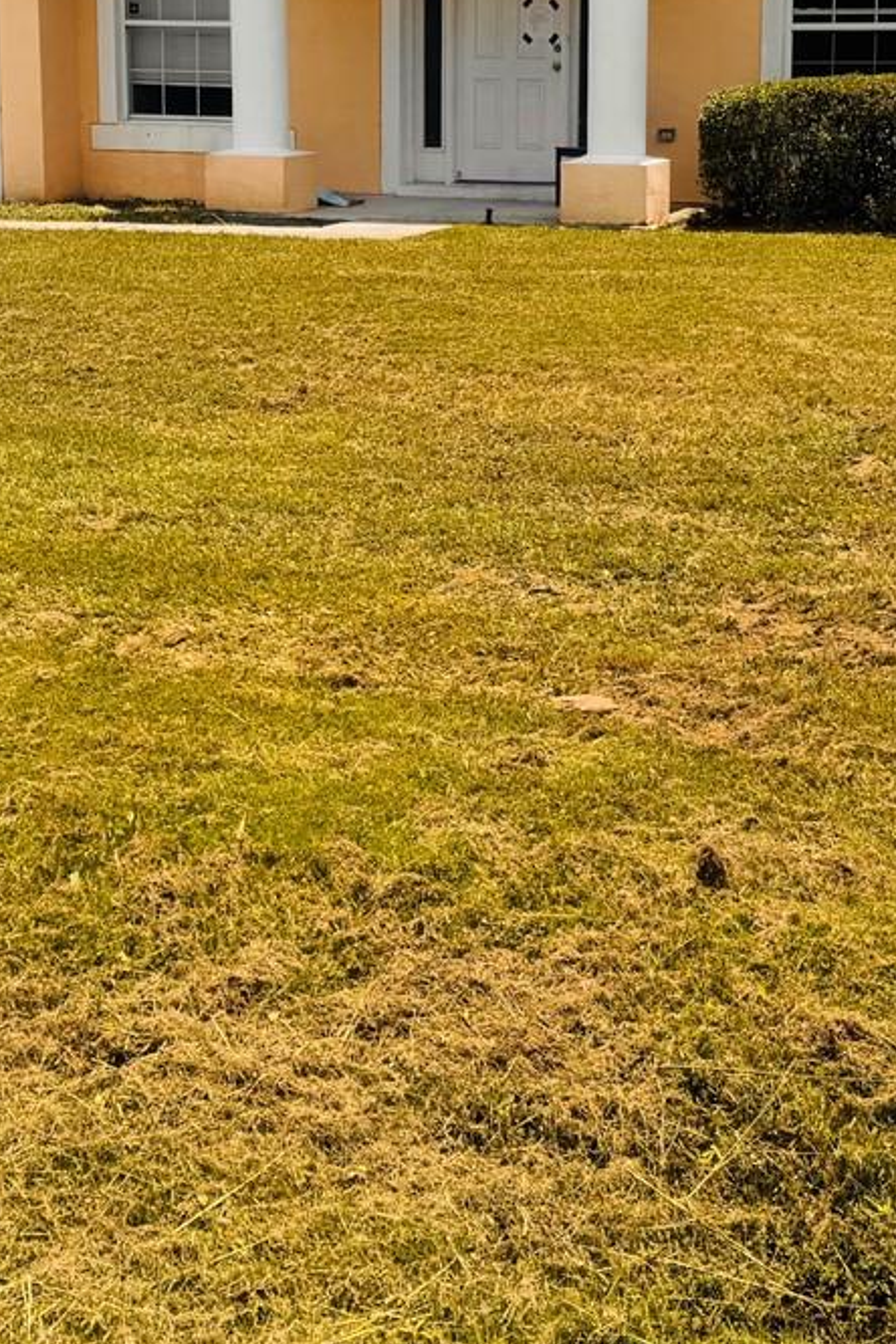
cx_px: 517
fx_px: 2240
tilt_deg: -8.6
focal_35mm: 60
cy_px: 408
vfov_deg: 33.0
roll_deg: -0.7
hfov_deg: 22.6
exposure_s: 1/5348
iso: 80
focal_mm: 6.76
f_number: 1.78
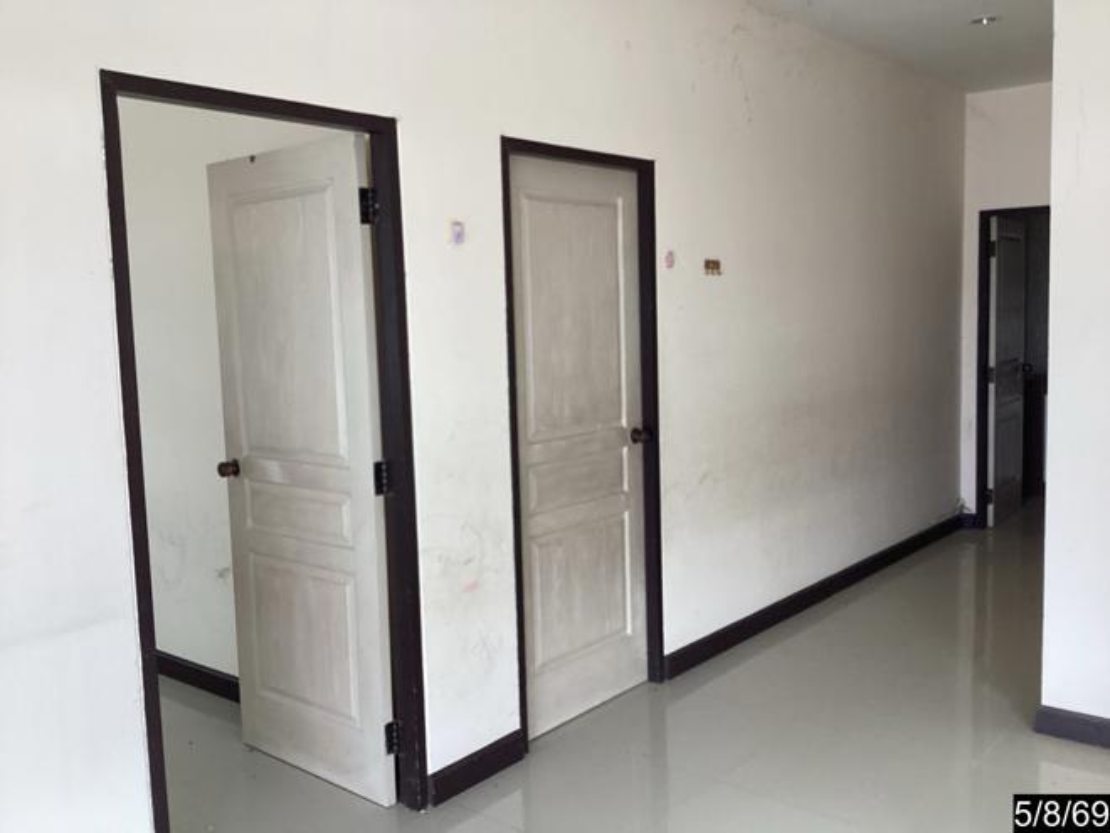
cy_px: 416
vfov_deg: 45.4
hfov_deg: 58.4
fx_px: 994
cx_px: 555
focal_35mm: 31
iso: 50
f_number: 2.4
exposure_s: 1/120
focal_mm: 3.3
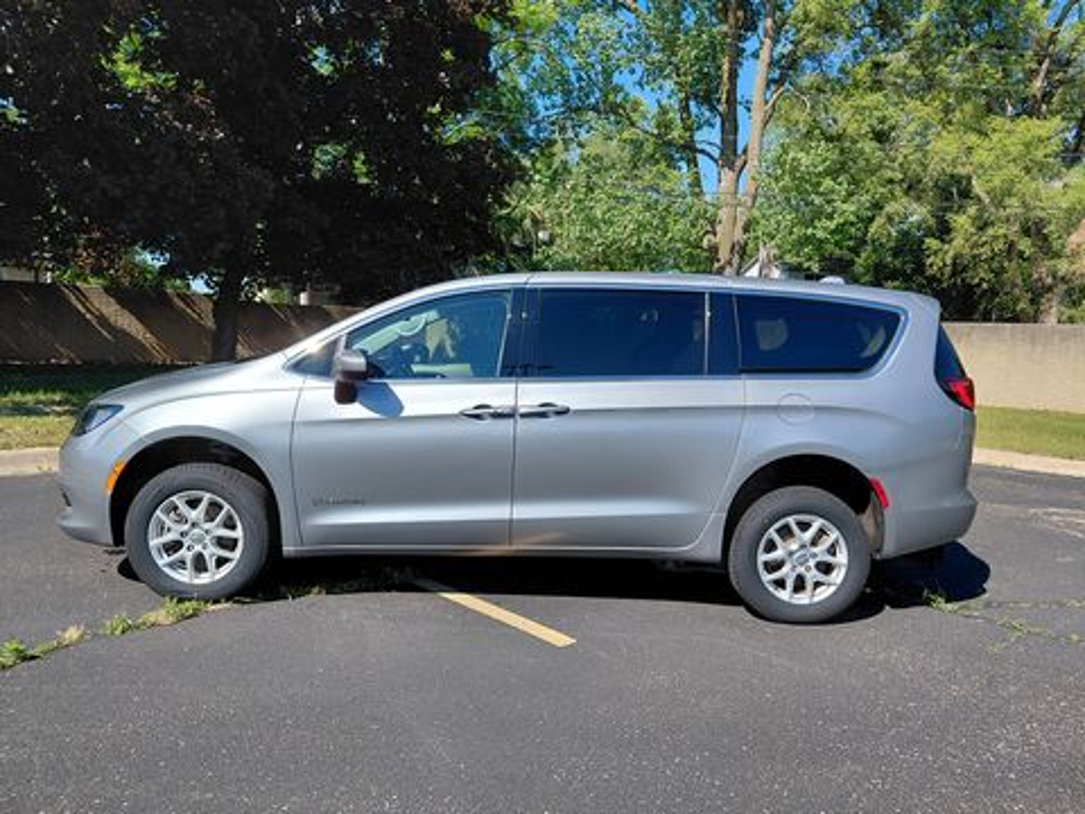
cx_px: 542
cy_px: 407
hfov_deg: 69.4
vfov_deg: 54.9
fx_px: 784
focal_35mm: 25
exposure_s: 1/2153
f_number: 1.8
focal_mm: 4.69
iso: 50
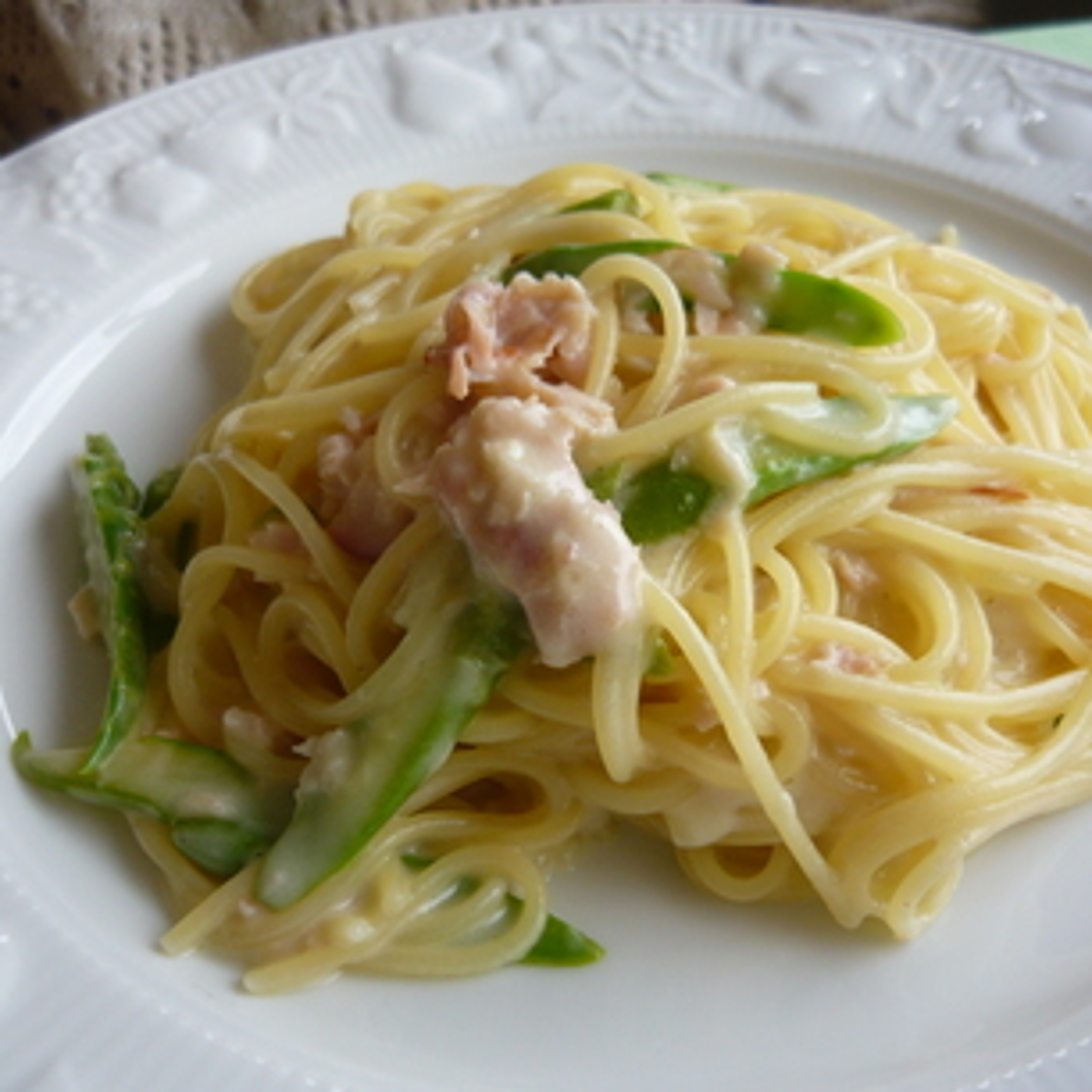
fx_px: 1428
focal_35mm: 40
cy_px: 548
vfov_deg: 41.9
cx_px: 575
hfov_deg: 41.8
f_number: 2.8
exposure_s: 1/320
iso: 100
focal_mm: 5.5
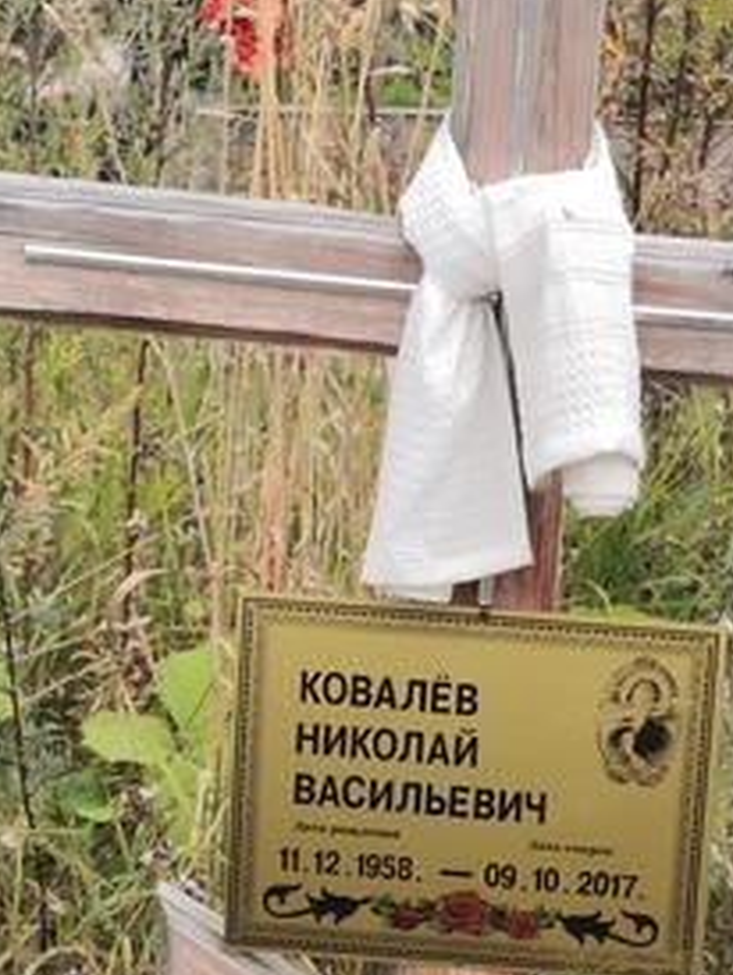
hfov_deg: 11.5
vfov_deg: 15.2
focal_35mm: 129
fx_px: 3636
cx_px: 427
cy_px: 811
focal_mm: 3.95
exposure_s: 1/947
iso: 50
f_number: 1.6
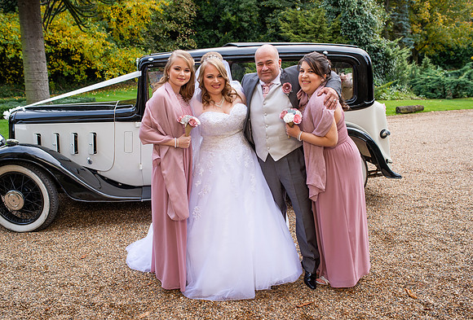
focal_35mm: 35
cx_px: 232
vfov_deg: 37.8
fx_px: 468
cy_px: 160
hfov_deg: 53.6
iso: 200
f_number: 4
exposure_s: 1/200
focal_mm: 35
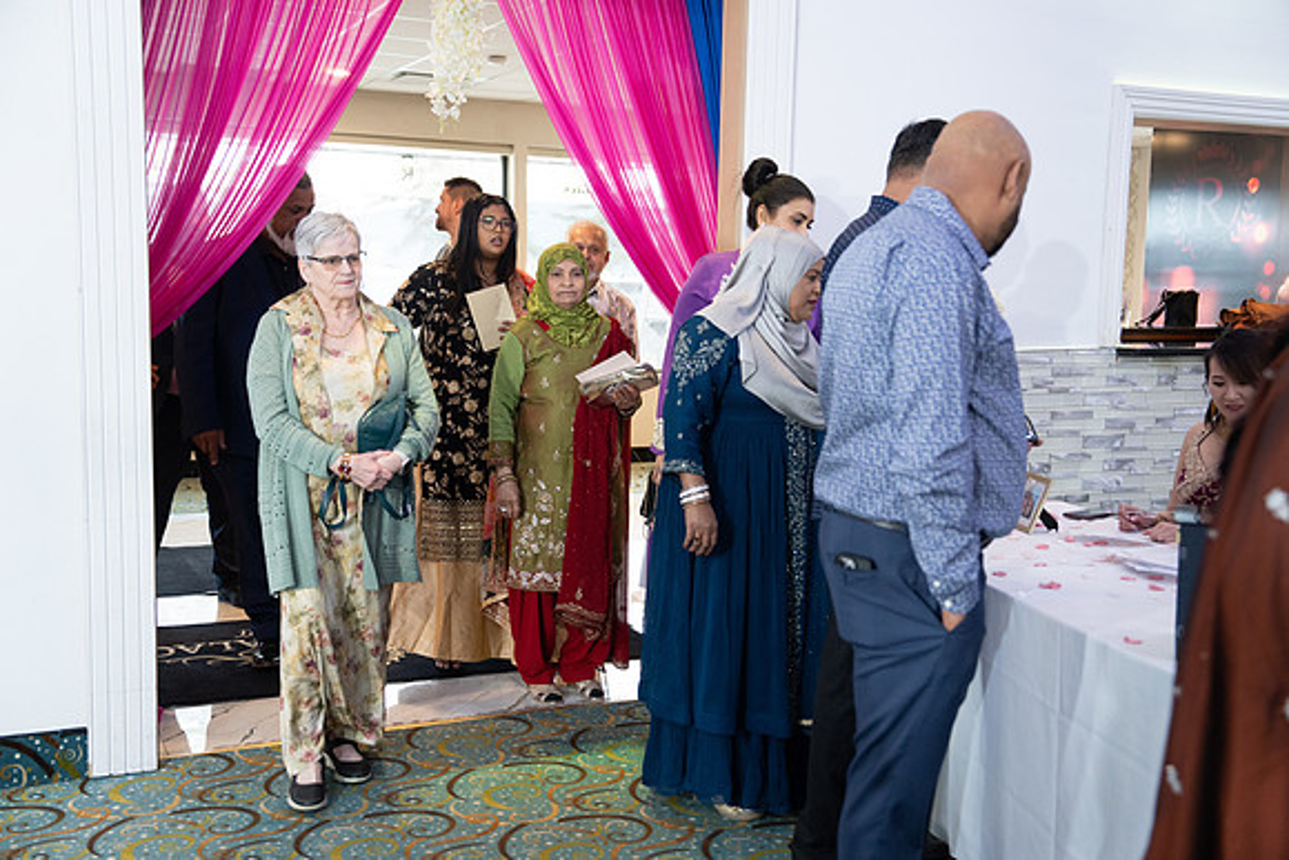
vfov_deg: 33.4
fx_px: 1432
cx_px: 644
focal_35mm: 40
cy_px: 430
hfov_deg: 48.4
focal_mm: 40
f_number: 2.8
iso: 1600
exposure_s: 1/125
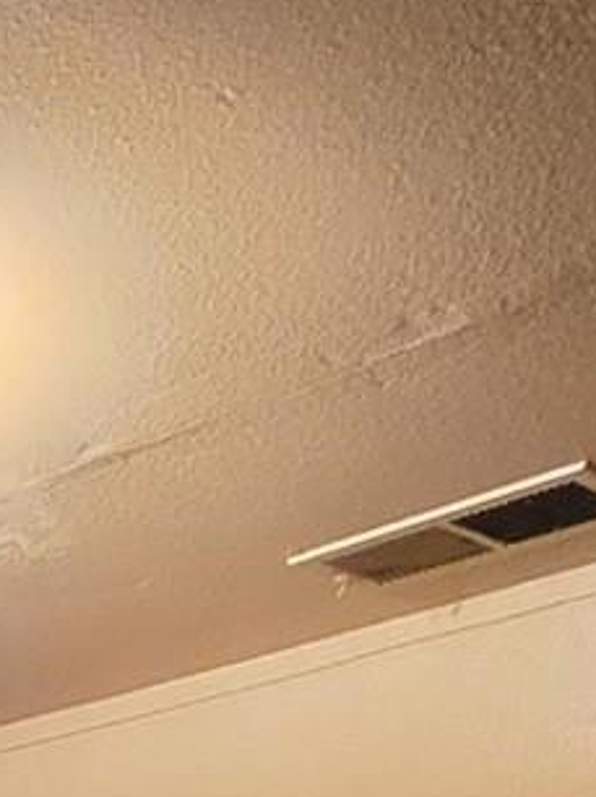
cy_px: 1857
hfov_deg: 13.7
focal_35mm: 98
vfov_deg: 14.3
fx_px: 2253
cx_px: -429
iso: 1000
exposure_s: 1/40
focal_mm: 2.2
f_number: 1.9
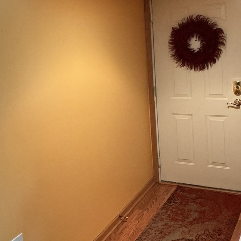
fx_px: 362
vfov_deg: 36.5
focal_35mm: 46
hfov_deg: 36.8
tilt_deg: -7.2
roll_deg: +4.1
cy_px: 85
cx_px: 110
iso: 250
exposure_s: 1/40
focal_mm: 3
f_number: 1.8
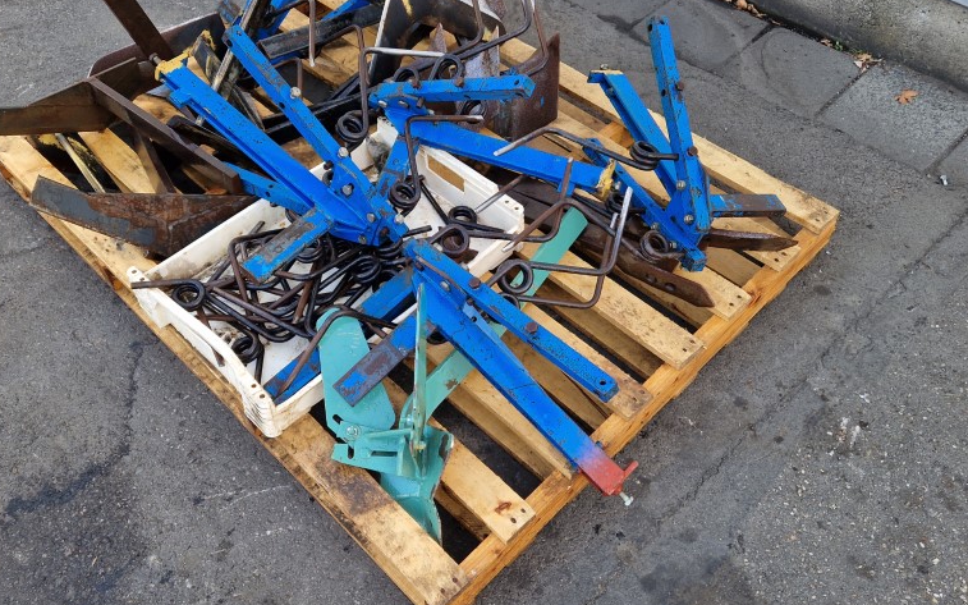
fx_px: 871
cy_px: 292
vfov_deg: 38.3
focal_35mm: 33
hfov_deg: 58.1
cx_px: 477
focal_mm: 5.4
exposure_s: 1/180
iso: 50
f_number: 1.8
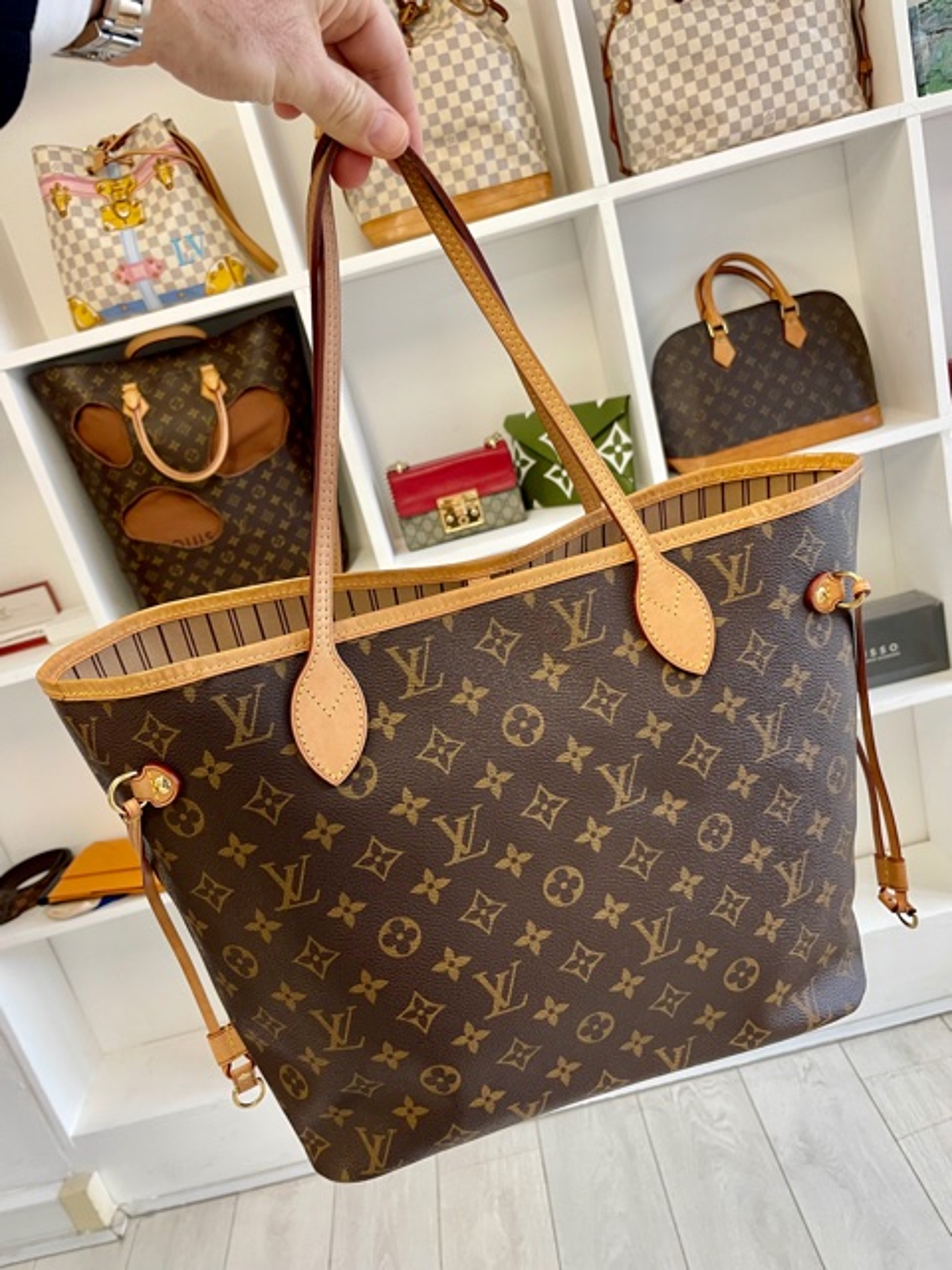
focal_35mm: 26
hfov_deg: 53.1
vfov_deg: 67.3
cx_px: 476
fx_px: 953
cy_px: 635
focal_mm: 4.2
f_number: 1.6
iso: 64
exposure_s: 1/50
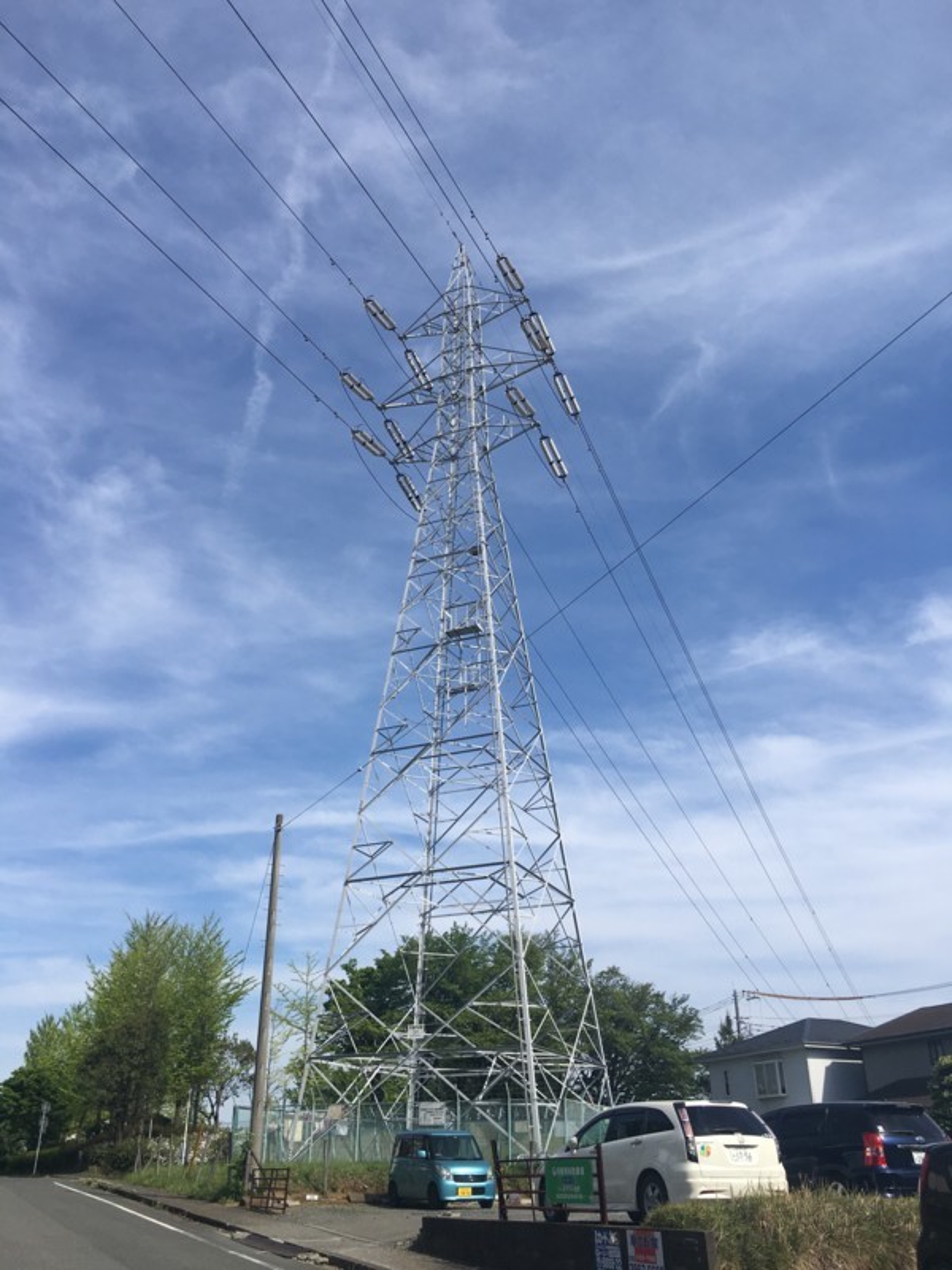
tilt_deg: +26.5
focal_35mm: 29
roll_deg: -0.4
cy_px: 635
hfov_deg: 48.2
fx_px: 1063
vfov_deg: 61.7
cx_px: 476
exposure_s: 1/2262
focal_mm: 4.15
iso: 25
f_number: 2.2
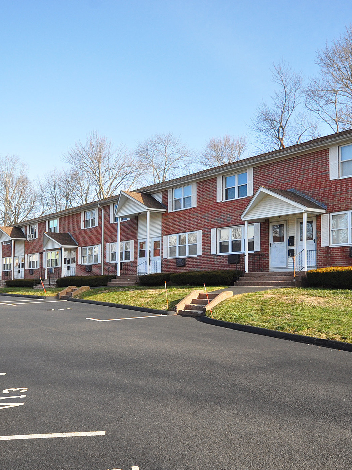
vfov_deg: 58.4
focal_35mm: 31
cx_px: 198
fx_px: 420
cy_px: 235
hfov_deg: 45.3
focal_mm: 14
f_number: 8
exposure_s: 1/250
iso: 400
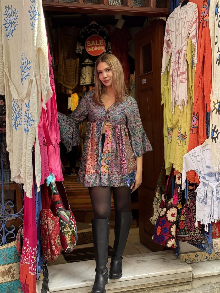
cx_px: 110
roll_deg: +1.3
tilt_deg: -3.7
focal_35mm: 48
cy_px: 146
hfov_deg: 30.3
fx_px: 407
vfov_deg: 39.6
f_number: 1.78
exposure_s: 1/246
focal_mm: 6.76
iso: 80
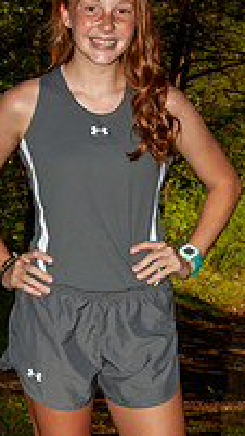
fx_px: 1872
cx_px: 116
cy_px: 293
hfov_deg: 7.5
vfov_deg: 13.3
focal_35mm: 162
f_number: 7.1
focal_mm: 46
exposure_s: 1/200
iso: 125
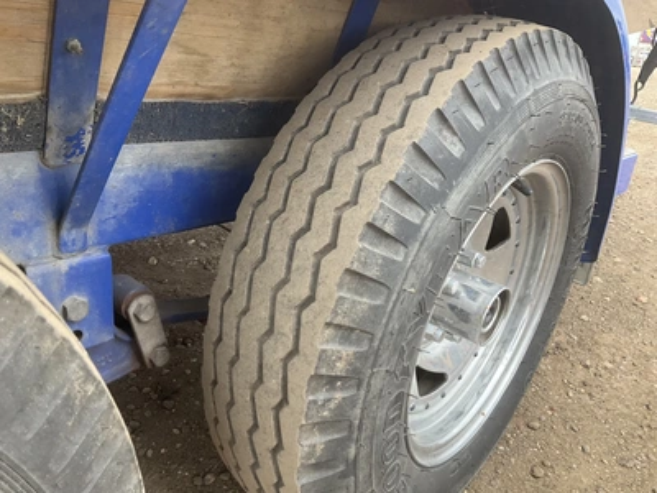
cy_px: 246
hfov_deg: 61.7
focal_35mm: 29
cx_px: 328
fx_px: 550
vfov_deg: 48.2
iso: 32
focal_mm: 3
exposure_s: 1/122
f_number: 1.8
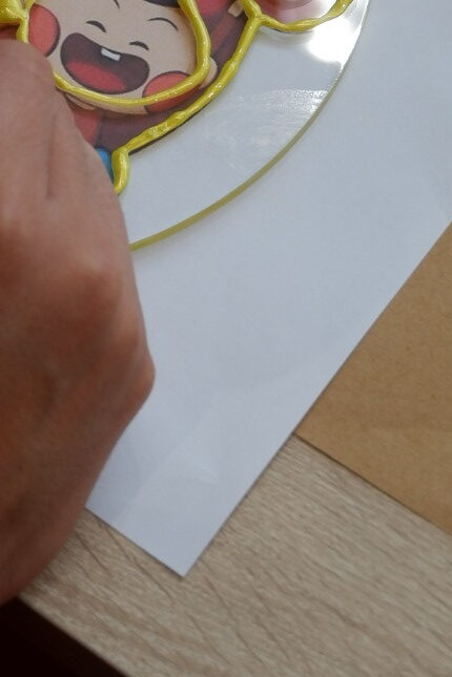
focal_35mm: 146
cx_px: 93
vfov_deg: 13.7
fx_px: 2749
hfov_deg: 9.4
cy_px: -125
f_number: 5
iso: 200
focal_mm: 35.5
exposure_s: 1/90
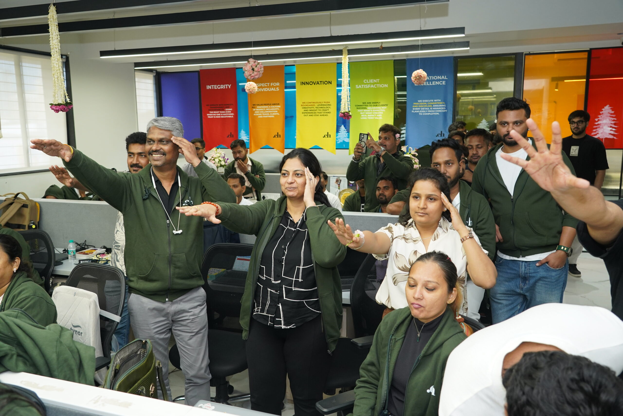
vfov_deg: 43.6
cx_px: 312
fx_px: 519
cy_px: 208
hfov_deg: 61.9
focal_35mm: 30
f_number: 5.6
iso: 1600
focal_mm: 30
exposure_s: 1/125
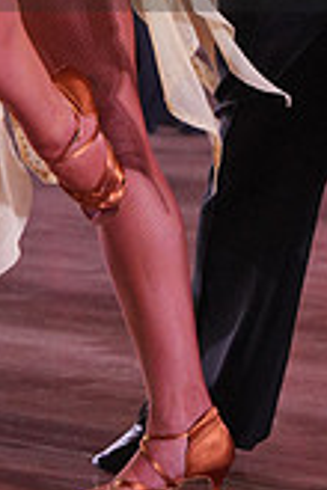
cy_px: -86
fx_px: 3351
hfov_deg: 5.6
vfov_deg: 8.3
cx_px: 97
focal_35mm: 246
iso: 2000
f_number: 4
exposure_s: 1/500
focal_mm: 70
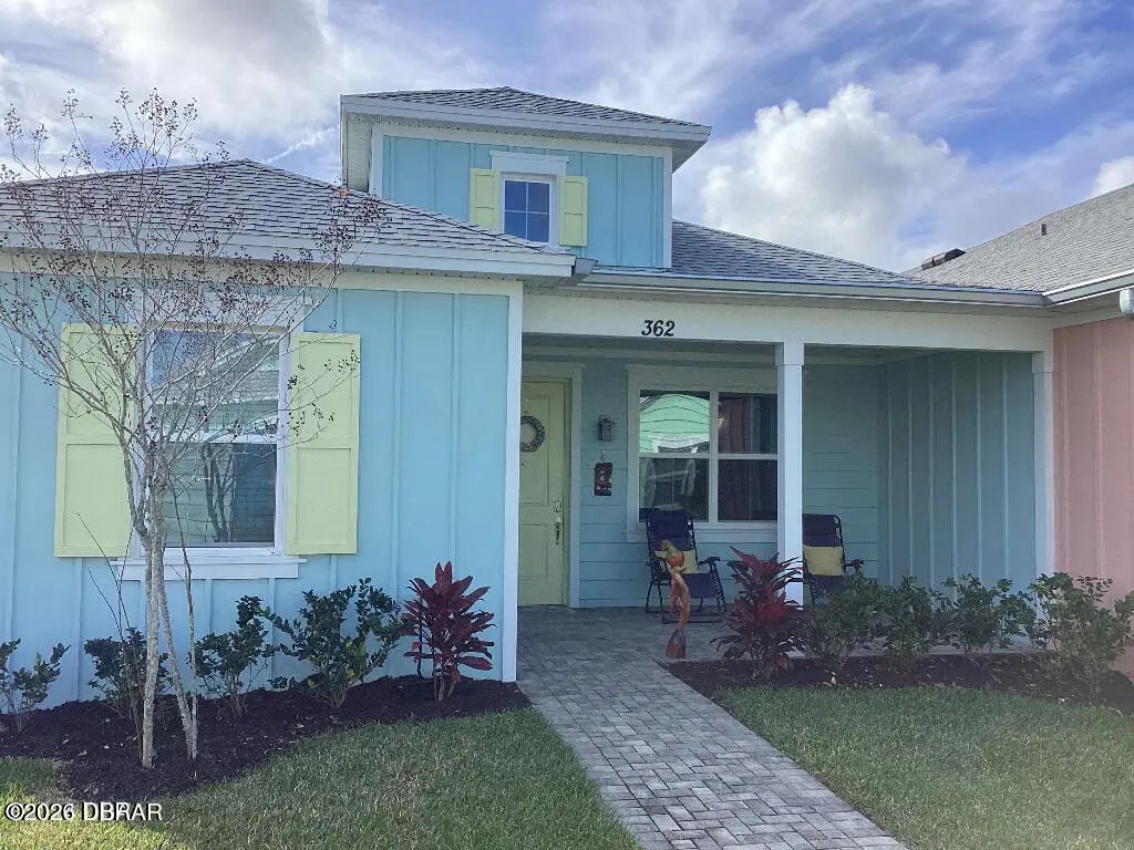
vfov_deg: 45.4
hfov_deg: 58.4
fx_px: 1016
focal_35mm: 31
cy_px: 425
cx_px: 567
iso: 25
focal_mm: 3.3
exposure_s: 1/905
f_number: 2.4
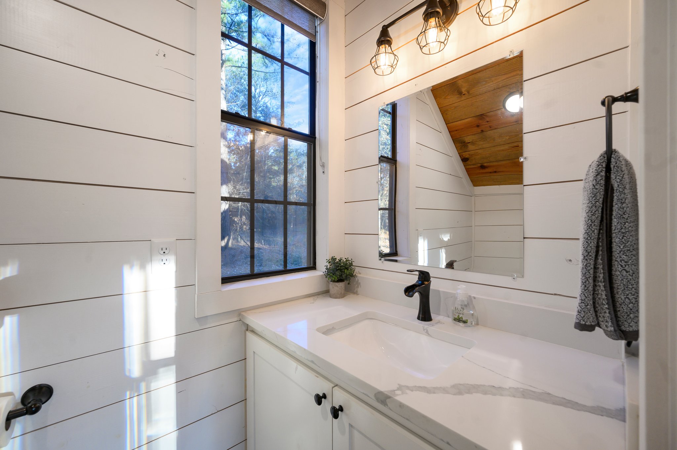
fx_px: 263
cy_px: 225
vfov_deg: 81.1
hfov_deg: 104.3
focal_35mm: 14
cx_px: 338
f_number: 6.3
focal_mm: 14
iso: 500
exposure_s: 1/50
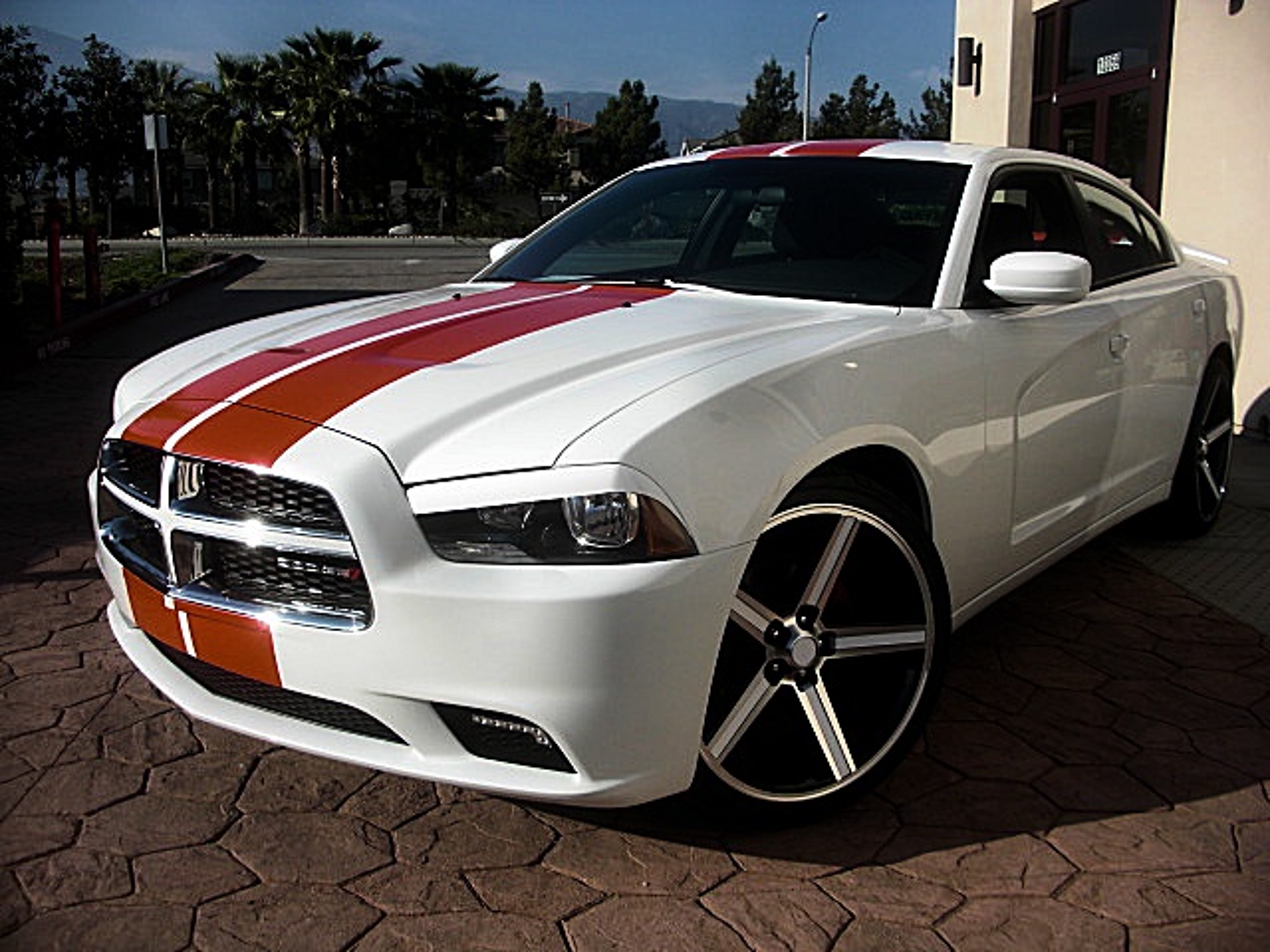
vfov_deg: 39.7
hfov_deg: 51.4
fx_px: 1321
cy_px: 476
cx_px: 635
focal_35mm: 36
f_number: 7.9
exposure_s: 1/160
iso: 50
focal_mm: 6.3
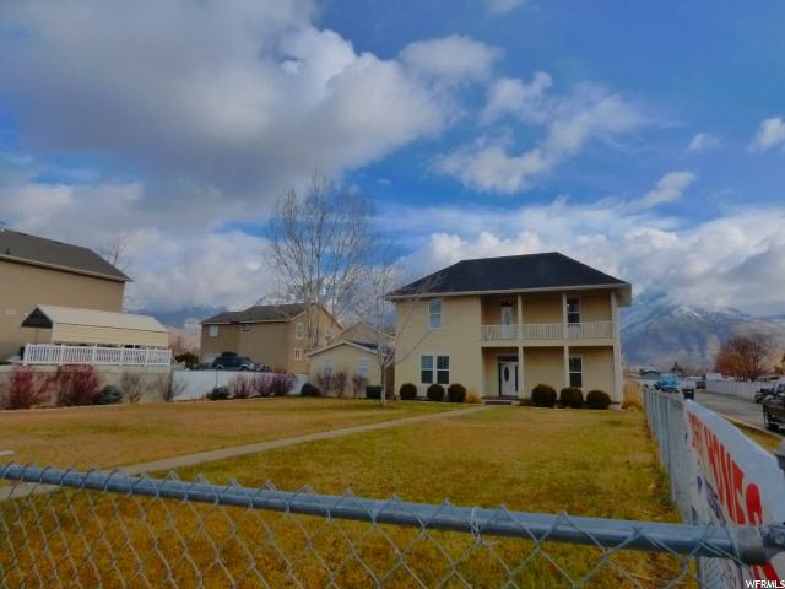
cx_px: 392
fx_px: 454
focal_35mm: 20
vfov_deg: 66.0
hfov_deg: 81.7
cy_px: 294
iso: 400
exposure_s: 1/2000
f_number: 5
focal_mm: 3.58
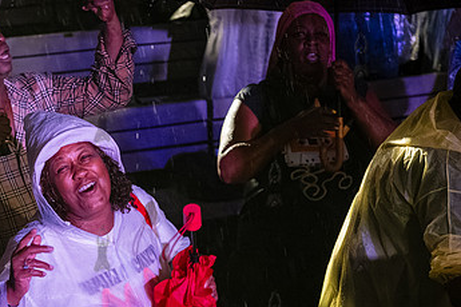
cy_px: 197
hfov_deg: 15.6
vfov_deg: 10.5
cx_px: 101
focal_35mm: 131
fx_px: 1677
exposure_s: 1/160
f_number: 3.5
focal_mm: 62
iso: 8000
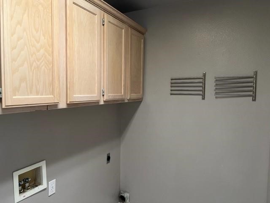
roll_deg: -1.3
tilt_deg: -5.5
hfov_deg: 67.3
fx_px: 203
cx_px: 135
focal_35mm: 26
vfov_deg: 53.1
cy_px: 102
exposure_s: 1/60
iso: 160
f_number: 1.5
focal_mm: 5.7
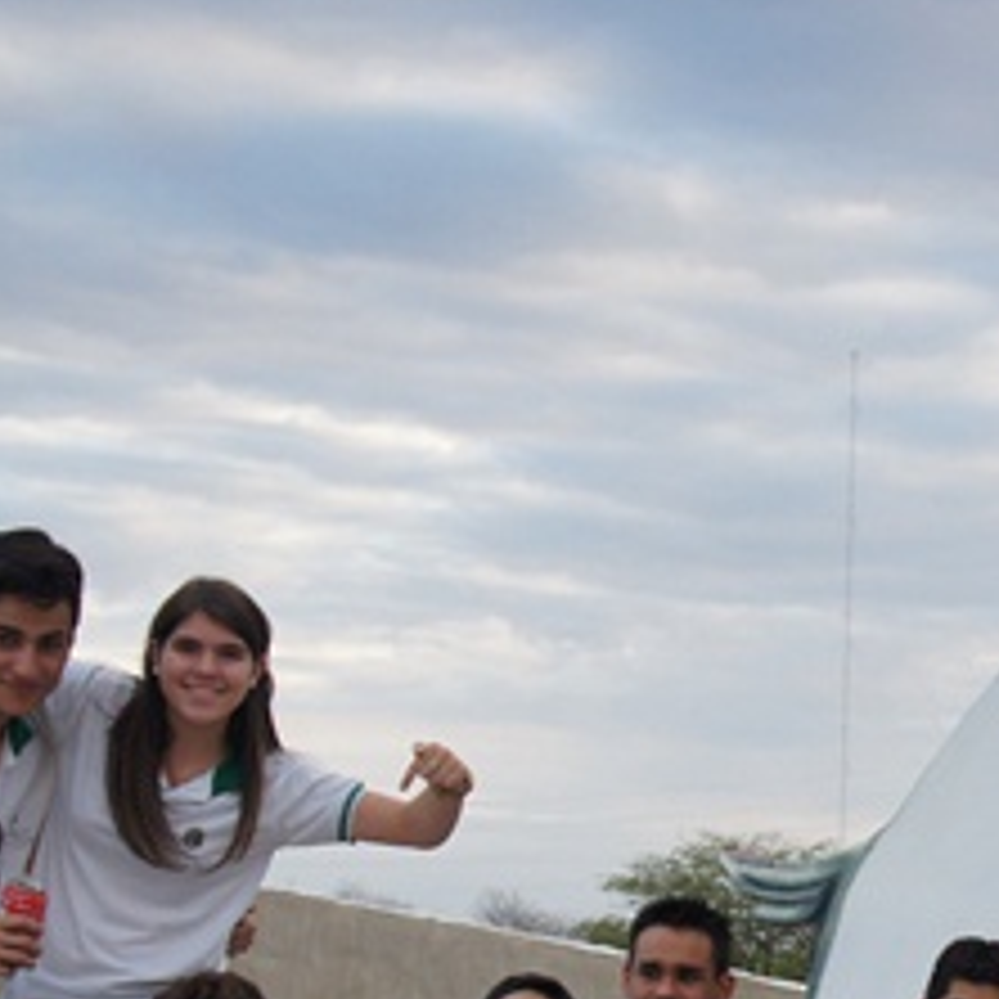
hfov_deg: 14.7
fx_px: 3739
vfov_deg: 15.0
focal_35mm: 115
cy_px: 914
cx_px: 1215
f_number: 4
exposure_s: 1/160
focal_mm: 25
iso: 200
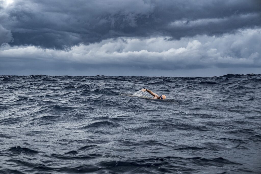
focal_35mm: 70
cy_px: 87
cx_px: 130
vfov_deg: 19.5
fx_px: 508
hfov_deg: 28.8
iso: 640
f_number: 5.6
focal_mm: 70
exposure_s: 1/1600
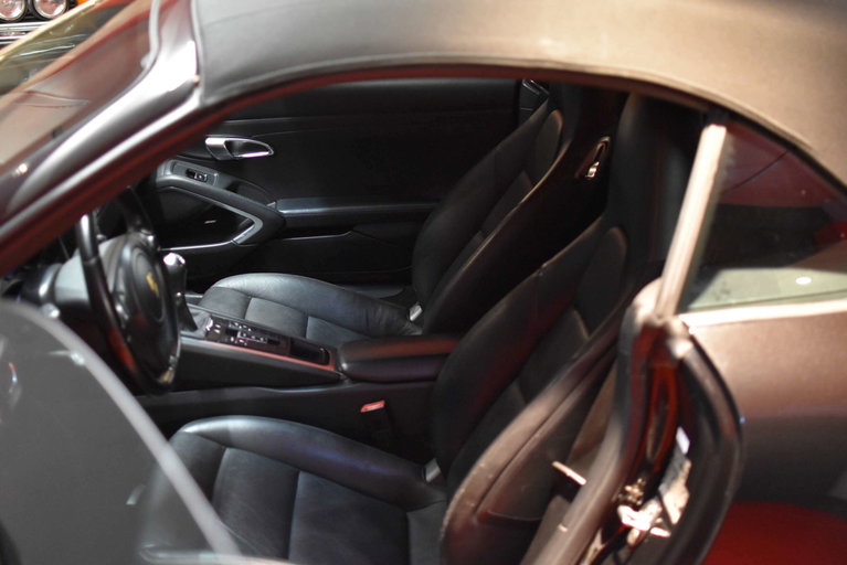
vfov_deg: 25.8
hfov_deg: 37.8
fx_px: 1236
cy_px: 282
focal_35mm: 52
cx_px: 424
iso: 3200
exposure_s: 1/60
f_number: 1.8
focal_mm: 35
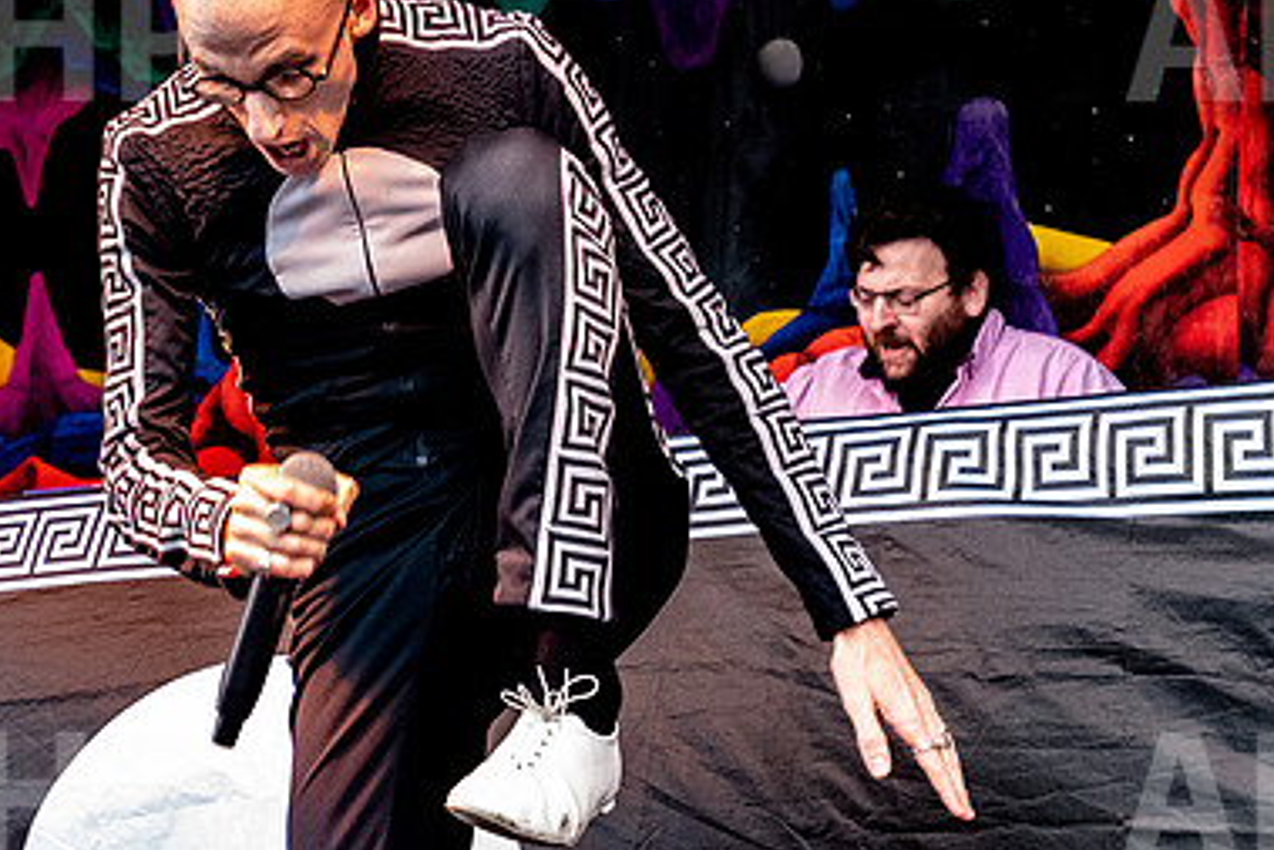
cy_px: 273
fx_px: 3505
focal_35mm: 99
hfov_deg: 20.5
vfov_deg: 13.8
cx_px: 327
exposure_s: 1/800
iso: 3200
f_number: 5
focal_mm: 35
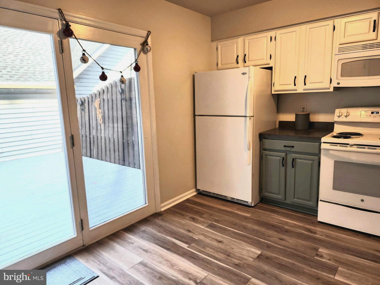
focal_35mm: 23
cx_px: 190
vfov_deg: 58.9
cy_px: 142
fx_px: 252
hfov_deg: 73.9
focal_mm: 5.4
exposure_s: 1/120
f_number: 1.8
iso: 80
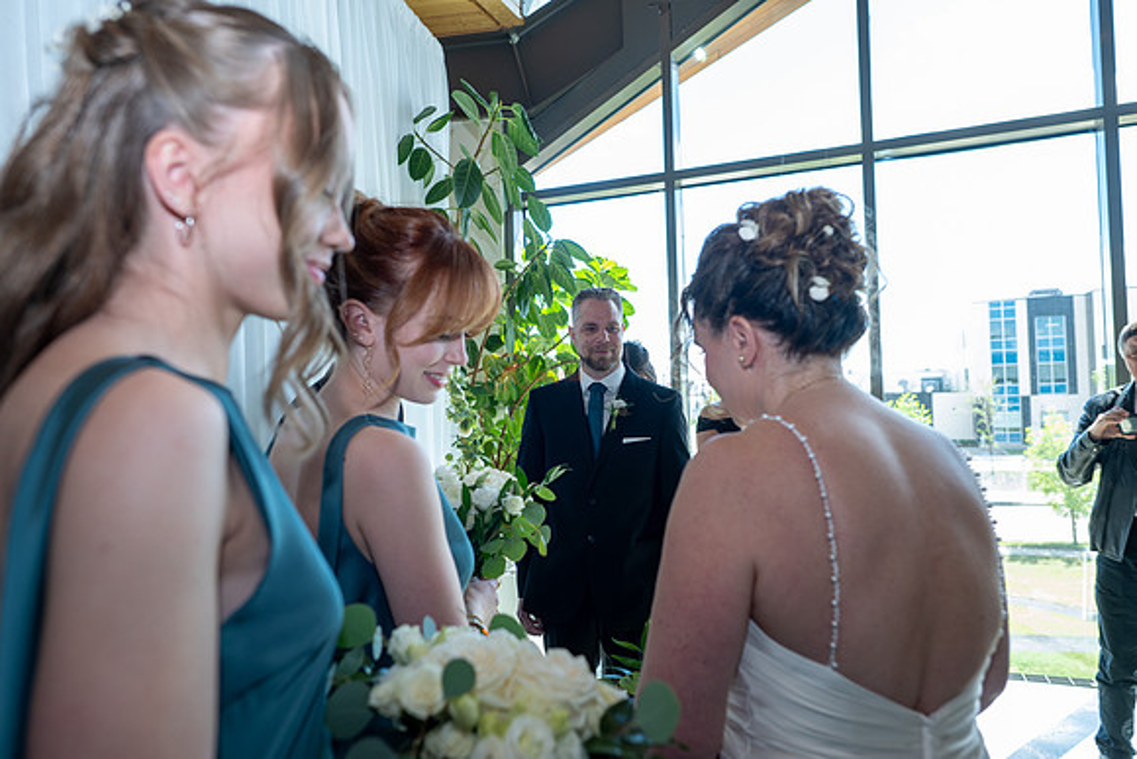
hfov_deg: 73.7
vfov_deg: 53.2
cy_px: 380
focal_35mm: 24
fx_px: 758
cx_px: 568
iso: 200
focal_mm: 24
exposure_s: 1/125
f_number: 3.5
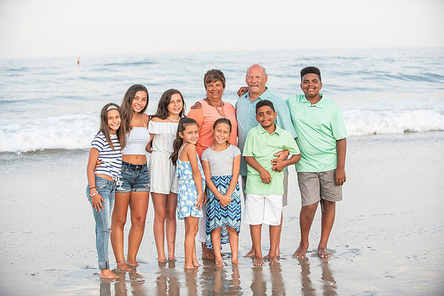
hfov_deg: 28.8
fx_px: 863
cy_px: 148
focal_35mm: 70
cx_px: 222
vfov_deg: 19.5
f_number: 3.5
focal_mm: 70
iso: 800
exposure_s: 1/1250
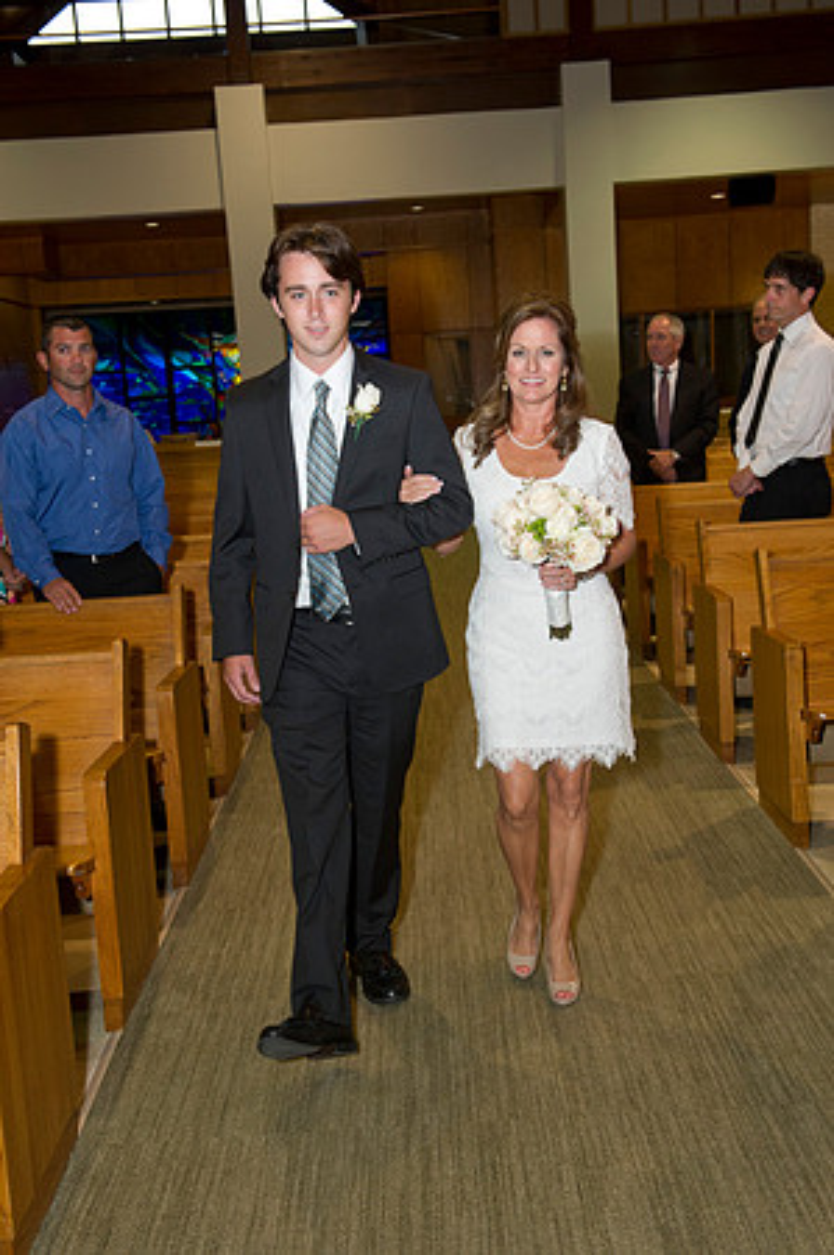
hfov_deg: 33.3
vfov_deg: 48.5
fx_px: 1393
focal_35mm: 40
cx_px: 417
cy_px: 628
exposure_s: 1/100
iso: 1600
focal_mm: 40
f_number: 5.6
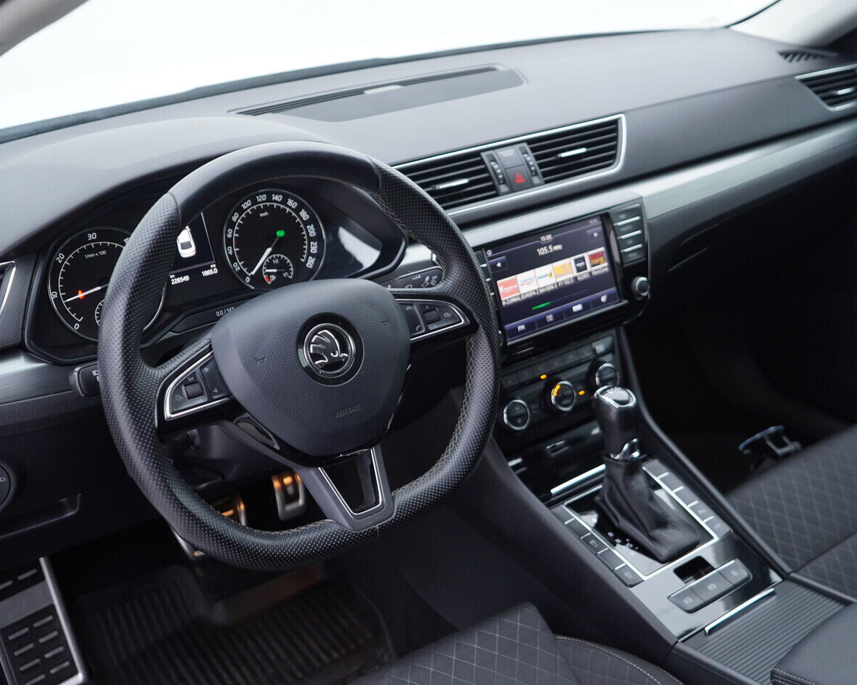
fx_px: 1040
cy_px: 345
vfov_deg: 36.5
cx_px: 458
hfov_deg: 44.8
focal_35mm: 41
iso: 160
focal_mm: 24
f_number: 2.8
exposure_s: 1/40
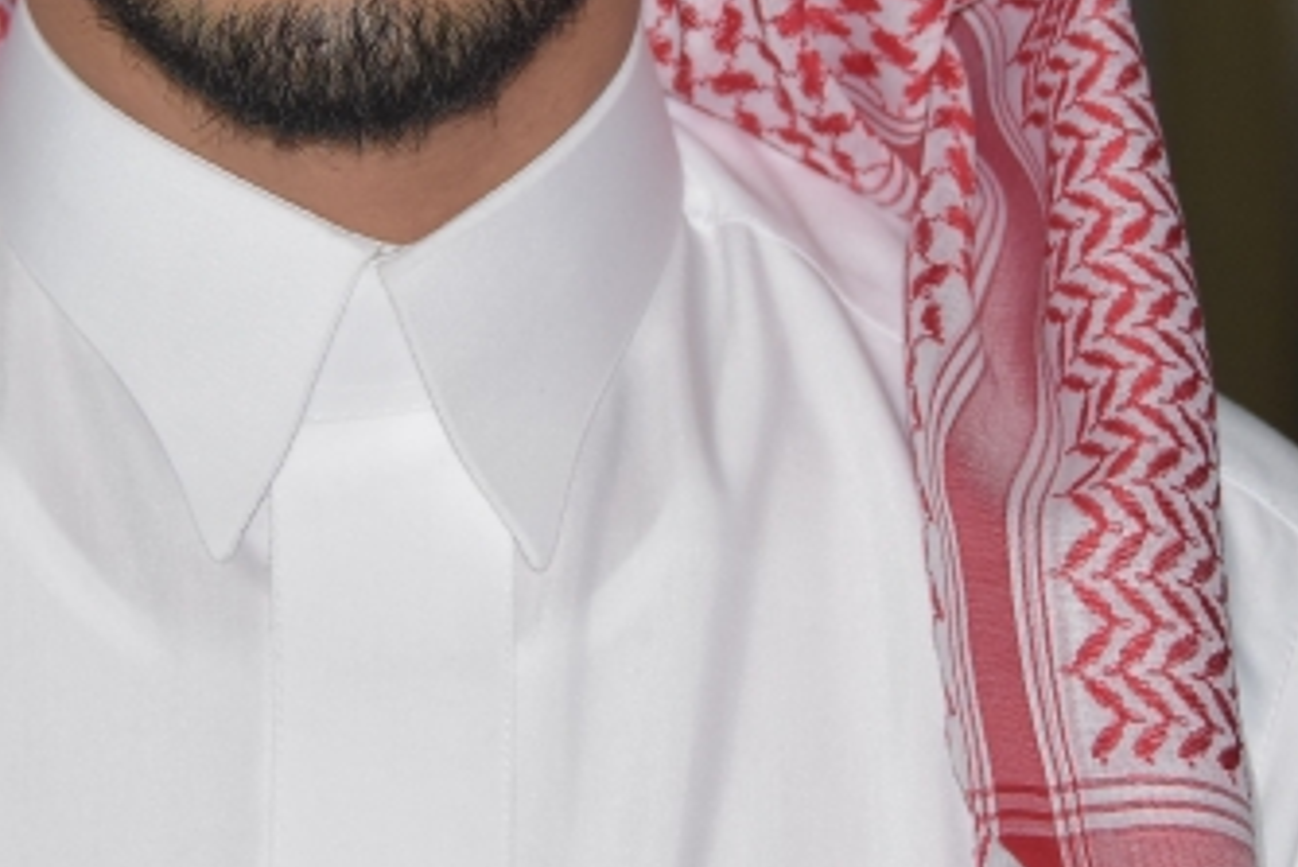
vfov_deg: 4.7
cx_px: 478
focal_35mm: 293
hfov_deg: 7.0
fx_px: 10568
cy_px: -210
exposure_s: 1/200
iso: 2200
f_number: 5.3
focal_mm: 98
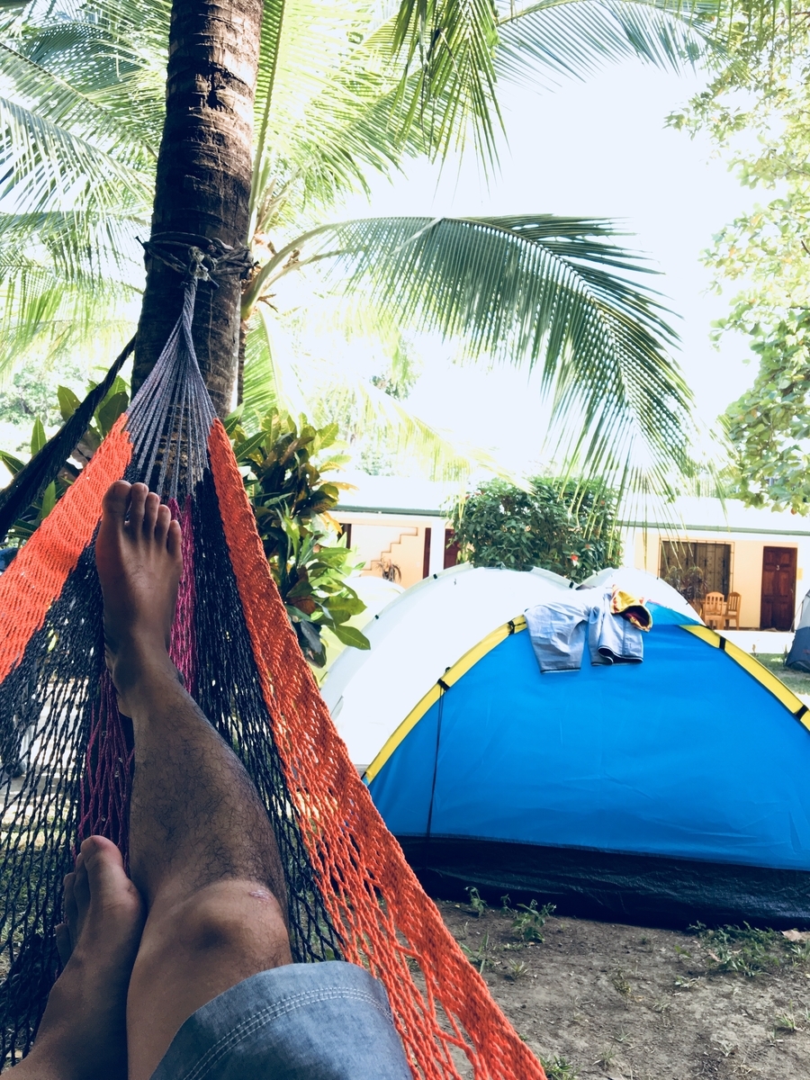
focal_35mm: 29
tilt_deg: +1.2
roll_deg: -4.6
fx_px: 905
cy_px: 540
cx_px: 405
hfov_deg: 48.2
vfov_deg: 61.7
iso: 40
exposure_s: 1/120
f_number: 2.2
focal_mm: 4.15
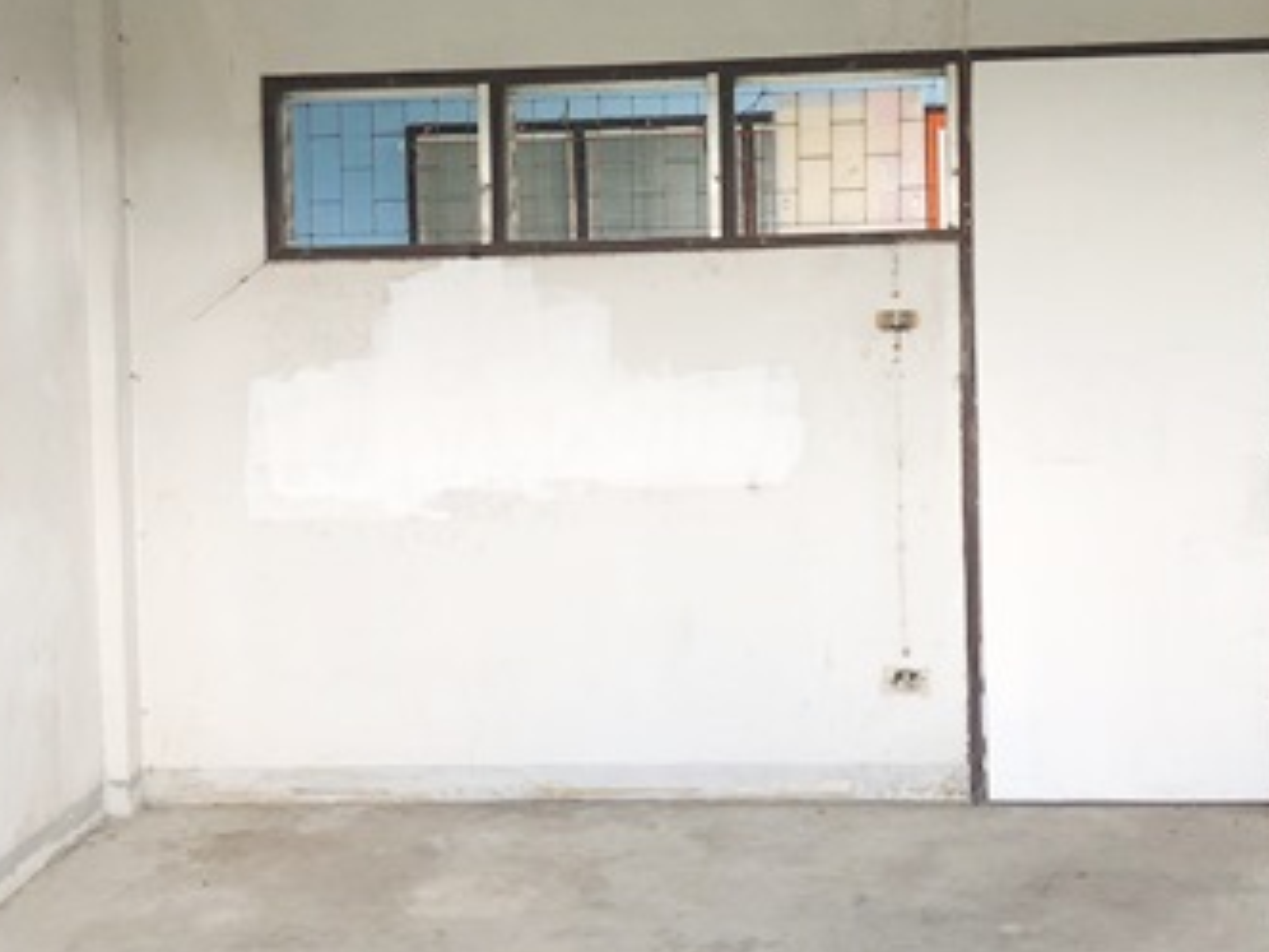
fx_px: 1980
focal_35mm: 54
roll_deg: +1.2
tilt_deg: +0.3
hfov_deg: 35.5
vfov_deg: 26.9
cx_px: 615
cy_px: 352
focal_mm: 4
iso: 25
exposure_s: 1/33
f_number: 1.8
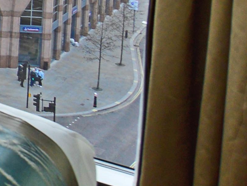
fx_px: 928
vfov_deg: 10.1
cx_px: -525
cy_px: -245
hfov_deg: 10.3
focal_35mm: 130
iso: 320
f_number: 8
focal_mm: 18
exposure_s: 1/100
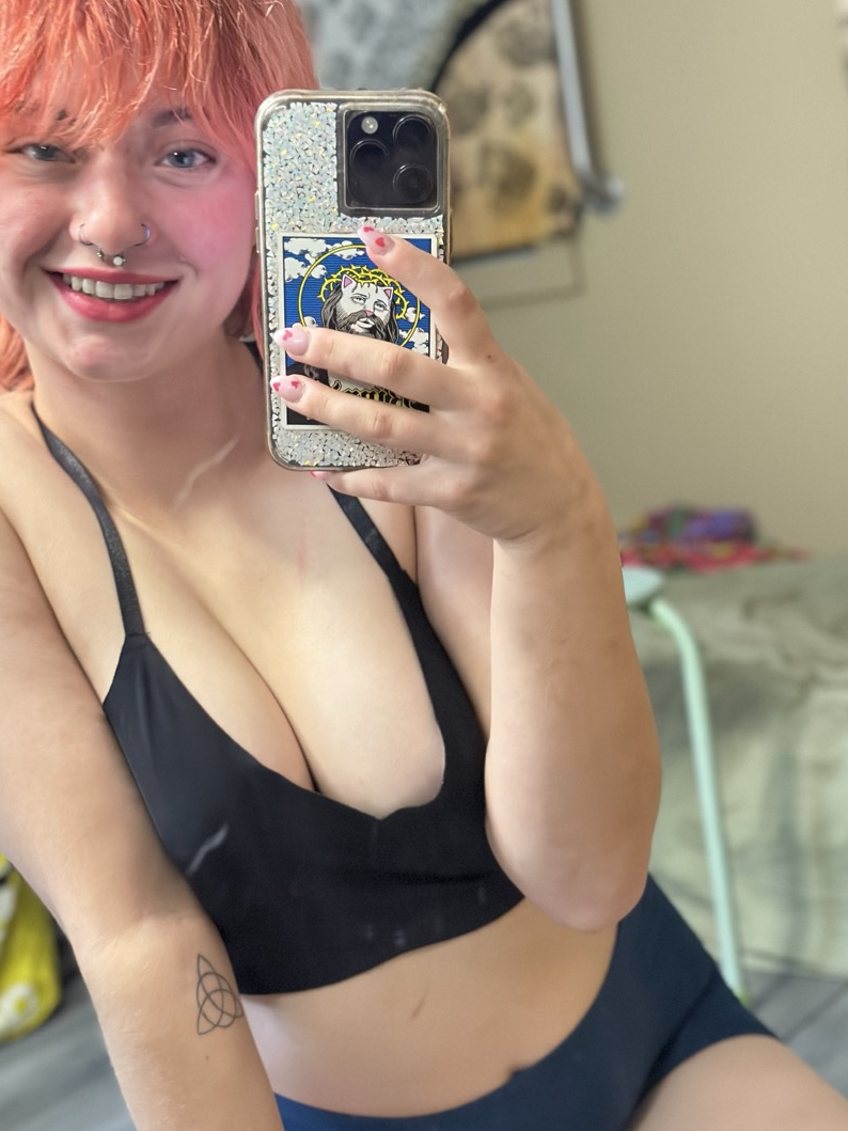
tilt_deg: -16.1
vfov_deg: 33.2
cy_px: 590
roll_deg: +8.8
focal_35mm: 58
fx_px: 1895
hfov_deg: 25.2
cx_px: 381
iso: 1000
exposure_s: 1/24
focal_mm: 6.86
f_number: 1.78
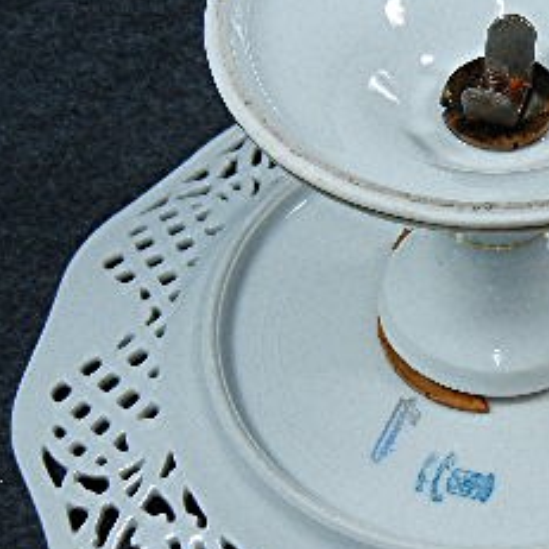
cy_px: 316
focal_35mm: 110
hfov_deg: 15.6
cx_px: 511
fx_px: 1974
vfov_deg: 15.8
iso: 160
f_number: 3.8
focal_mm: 8.1
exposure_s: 1/54.6
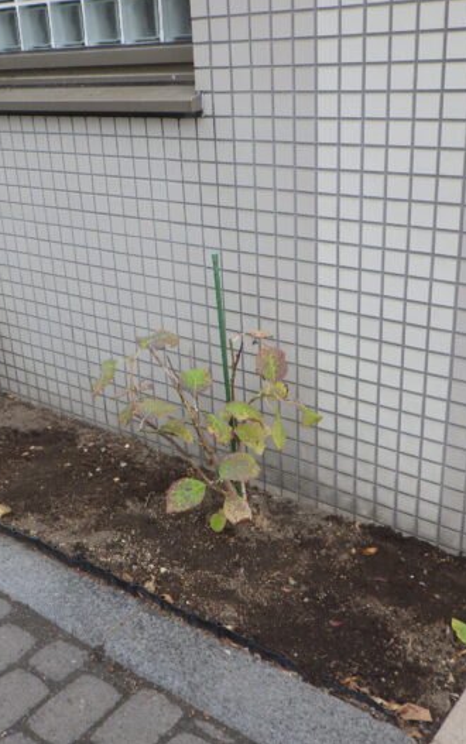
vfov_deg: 49.3
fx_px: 812
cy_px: 371
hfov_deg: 31.5
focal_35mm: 40
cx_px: 118
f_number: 4.2
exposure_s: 1/125
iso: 125
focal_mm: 5
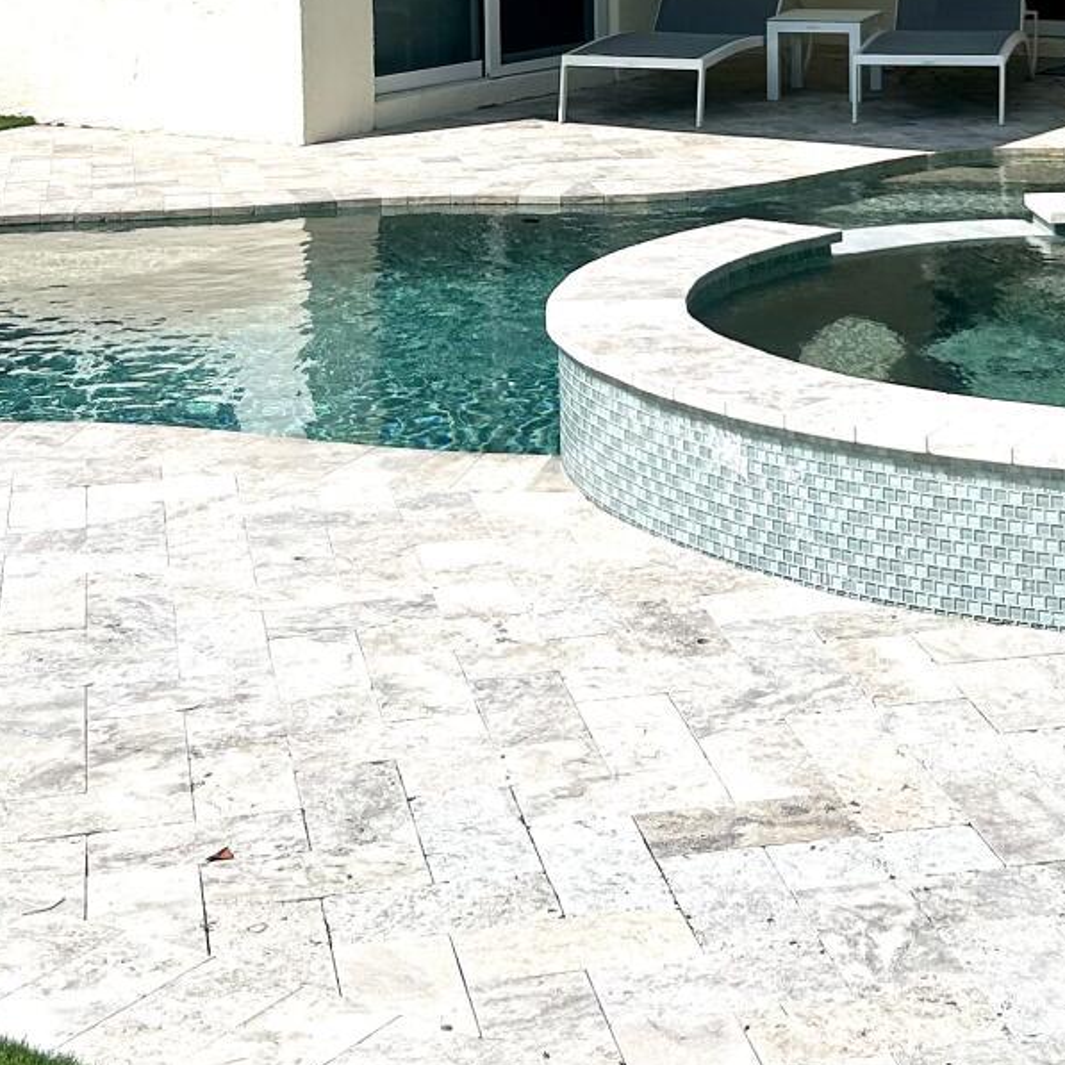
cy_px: -55
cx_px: 674
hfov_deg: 22.4
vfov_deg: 21.5
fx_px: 2680
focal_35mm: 77
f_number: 1.5
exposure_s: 1/7463
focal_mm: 5.7
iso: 50
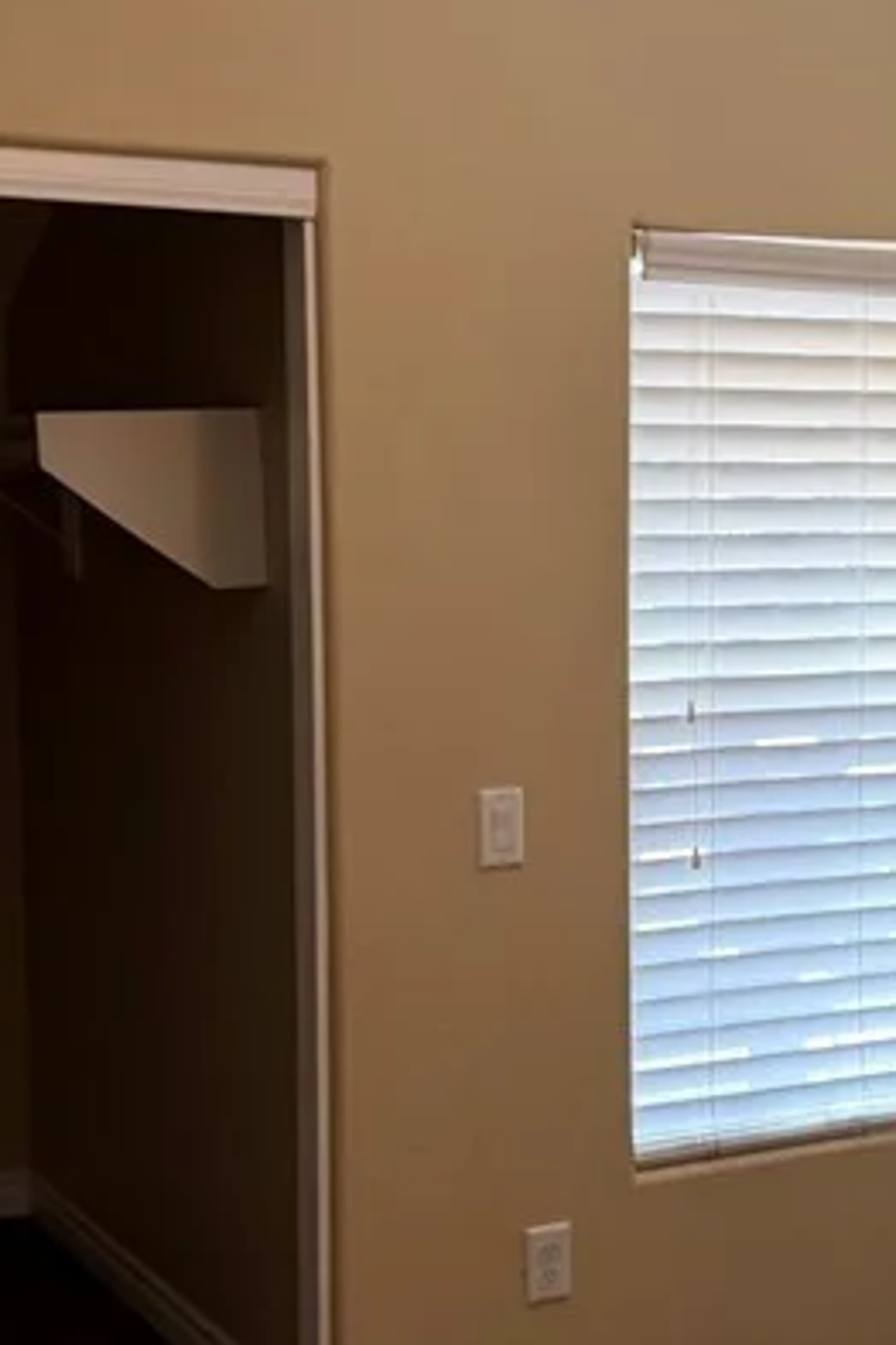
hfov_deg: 20.8
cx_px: 616
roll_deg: +0.4
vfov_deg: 30.9
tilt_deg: -6.4
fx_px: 2426
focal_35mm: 65
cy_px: 746
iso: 250
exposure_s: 1/120
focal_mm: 6.76
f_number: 1.78
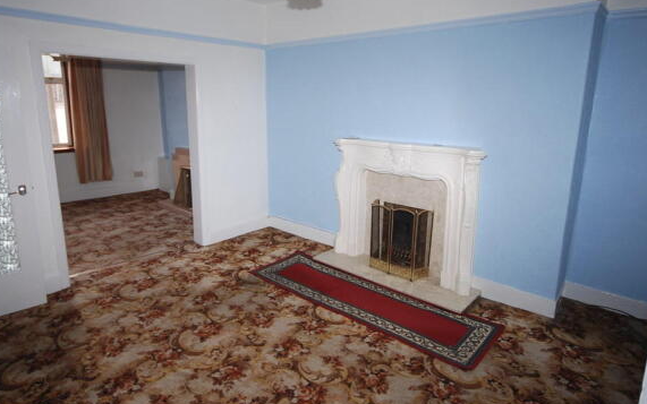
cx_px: 301
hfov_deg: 82.2
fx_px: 370
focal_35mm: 21
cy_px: 167
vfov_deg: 57.0
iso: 200
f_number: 4.5
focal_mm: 12
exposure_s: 1/60
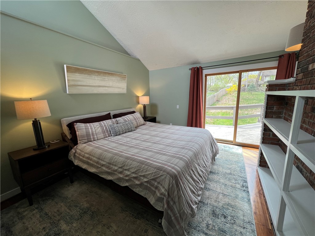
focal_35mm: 13
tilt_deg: -10.9
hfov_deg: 106.2
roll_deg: +1.5
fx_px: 118
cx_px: 158
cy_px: 118
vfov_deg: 89.9
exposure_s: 1/120
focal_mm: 1.57
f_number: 1.8
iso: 50
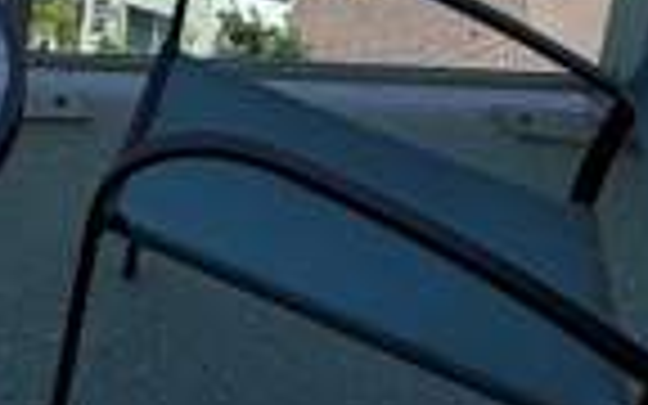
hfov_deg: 23.5
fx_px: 1166
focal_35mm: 66
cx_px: -374
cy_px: -356
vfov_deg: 16.2
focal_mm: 2.22
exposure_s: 1/770
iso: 25
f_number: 2.2
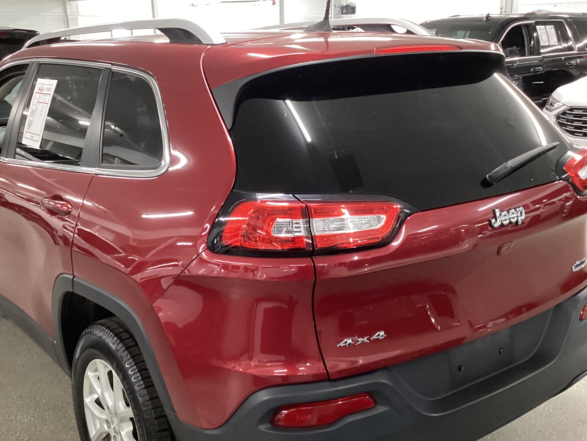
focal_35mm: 41
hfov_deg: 45.7
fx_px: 695
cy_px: 248
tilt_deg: -17.6
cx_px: 268
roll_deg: +1.2
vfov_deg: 35.1
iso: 400
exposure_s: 1/33
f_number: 2.4
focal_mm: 3.3
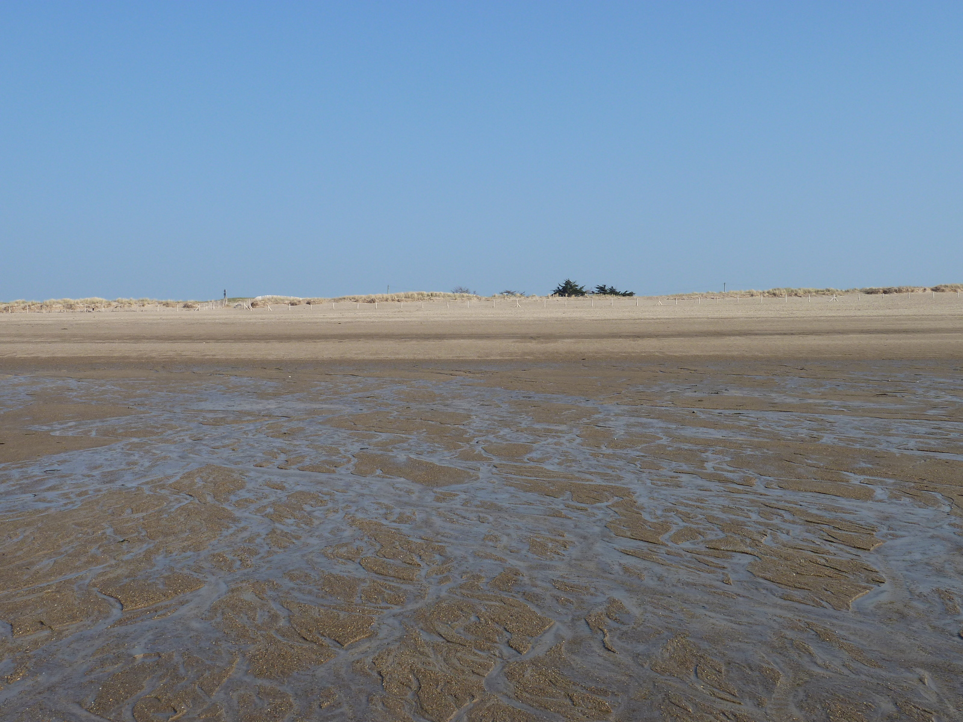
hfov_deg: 50.1
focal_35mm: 37
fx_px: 1029
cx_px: 482
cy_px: 361
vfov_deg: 38.7
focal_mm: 6.1
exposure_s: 1/400
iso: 80
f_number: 5
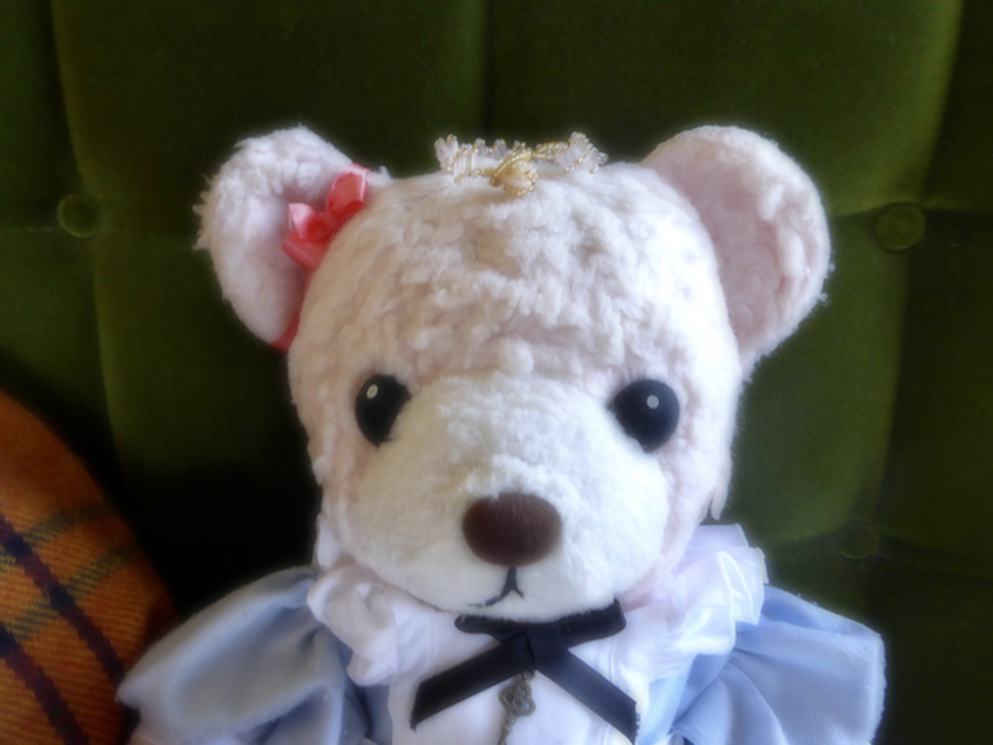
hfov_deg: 71.6
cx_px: 496
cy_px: 372
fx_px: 688
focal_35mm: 24
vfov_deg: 56.8
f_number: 3.3
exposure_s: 1/10
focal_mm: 4.3
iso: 400
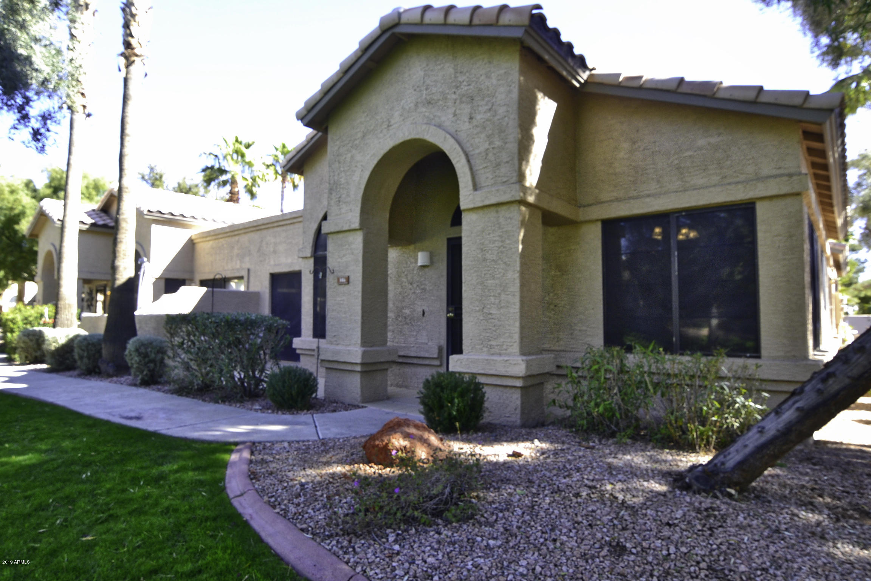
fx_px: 472
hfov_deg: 85.4
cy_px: 290
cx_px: 436
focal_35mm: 20
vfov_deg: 63.2
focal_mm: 13
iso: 400
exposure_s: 1/100
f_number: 9
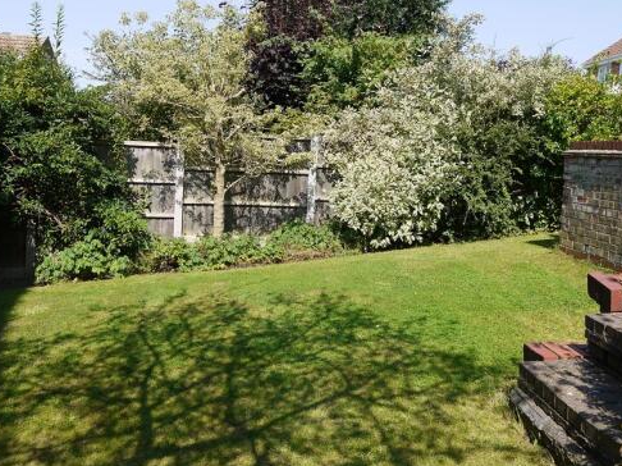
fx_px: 647
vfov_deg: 39.5
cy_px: 195
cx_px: 295
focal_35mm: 36
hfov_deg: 51.4
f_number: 6.3
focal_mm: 15
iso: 100
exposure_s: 1/320
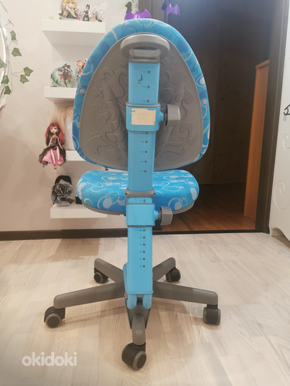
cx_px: 145
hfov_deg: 51.4
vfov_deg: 65.3
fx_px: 302
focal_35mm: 27
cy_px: 193
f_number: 1.6
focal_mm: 5.56
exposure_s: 1/50
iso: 320
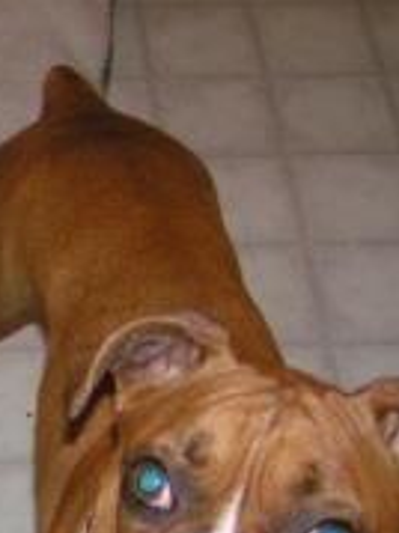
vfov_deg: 20.5
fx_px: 1462
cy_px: 393
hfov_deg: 14.4
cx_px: -211
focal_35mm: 95
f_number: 2.8
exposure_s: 1/40
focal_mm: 5.8
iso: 200
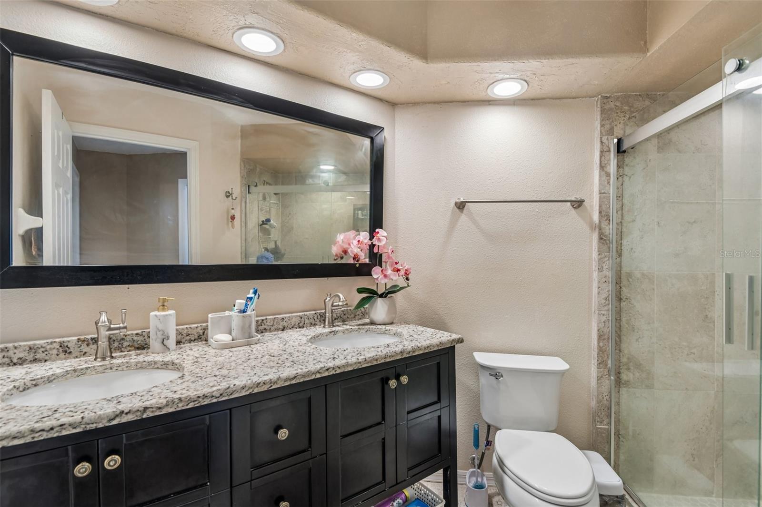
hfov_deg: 96.7
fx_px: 339
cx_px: 381
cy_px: 254
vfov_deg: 73.7
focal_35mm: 16
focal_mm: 16
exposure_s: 1/20
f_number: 8
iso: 400
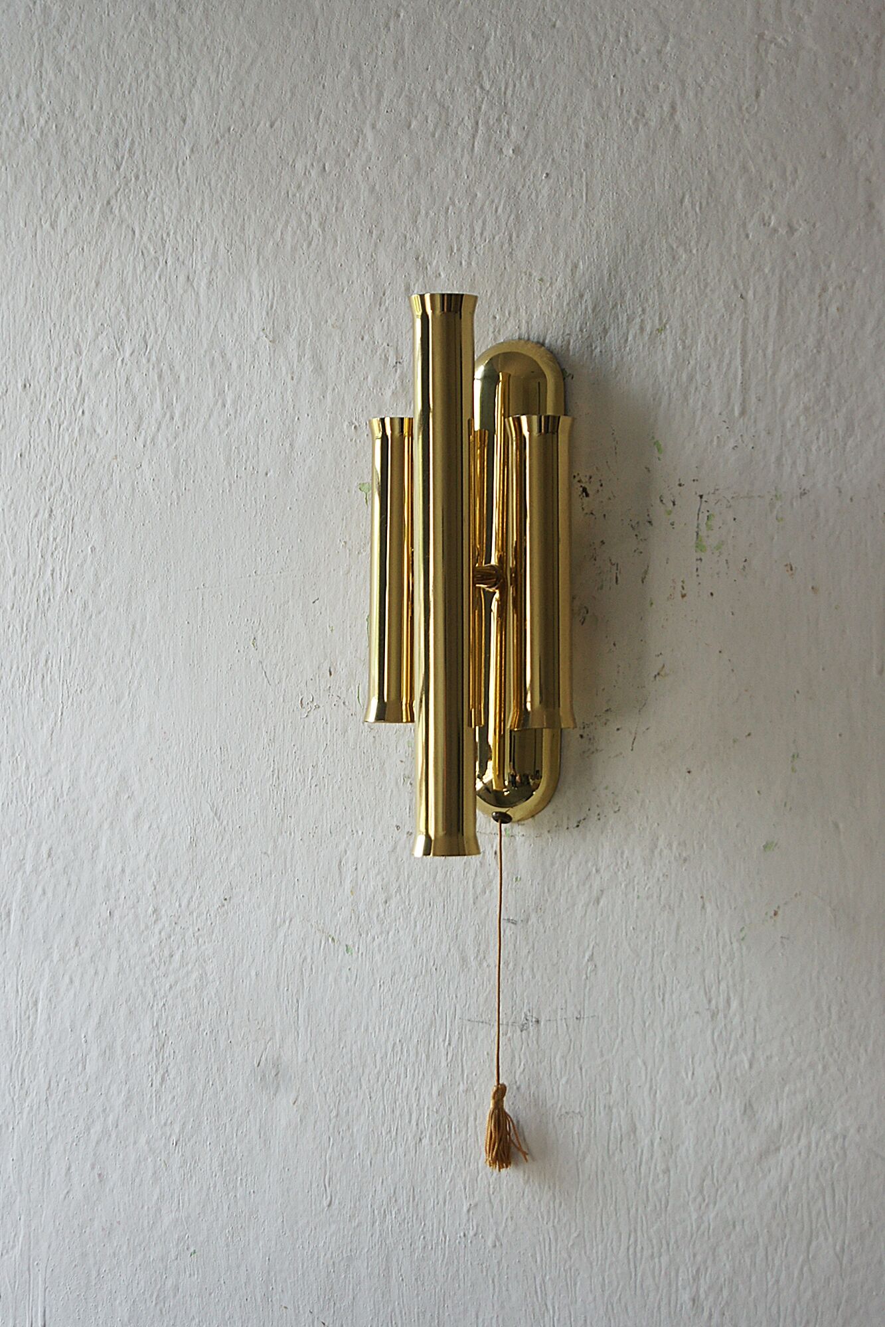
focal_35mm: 75
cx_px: 442
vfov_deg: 27.0
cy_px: 664
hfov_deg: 18.2
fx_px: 2766
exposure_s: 1/160
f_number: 5.6
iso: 400
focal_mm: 50
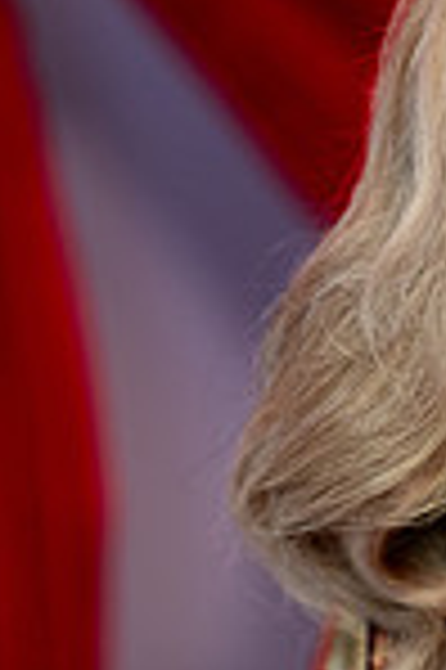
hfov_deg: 4.5
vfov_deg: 6.8
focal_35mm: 303
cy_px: 715
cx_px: 667
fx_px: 5643
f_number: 2
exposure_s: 1/200
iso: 1000
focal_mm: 100
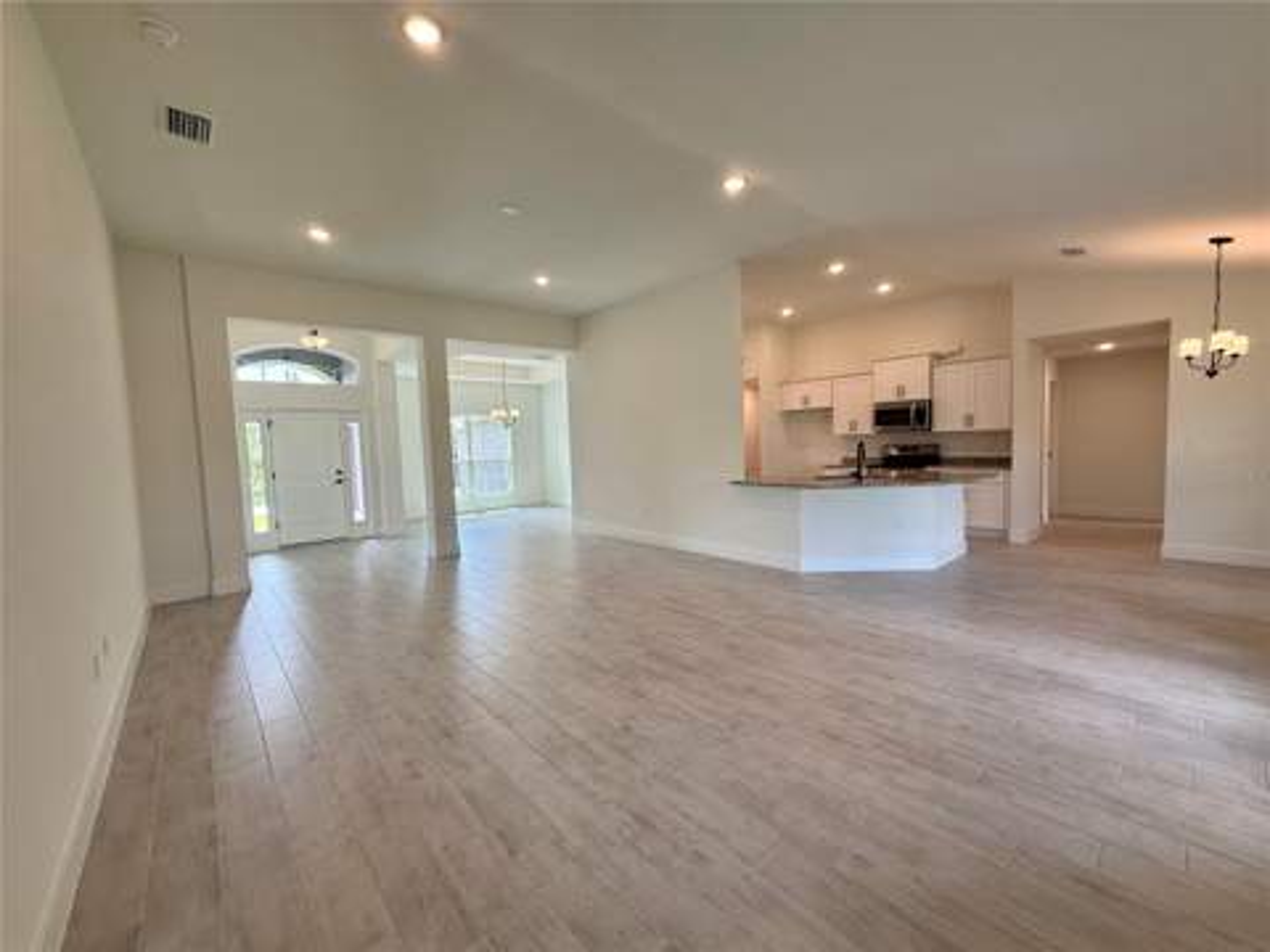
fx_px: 514
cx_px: 635
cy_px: 476
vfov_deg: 85.7
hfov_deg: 102.1
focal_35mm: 14
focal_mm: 2.22
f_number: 2.2
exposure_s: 1/120
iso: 64
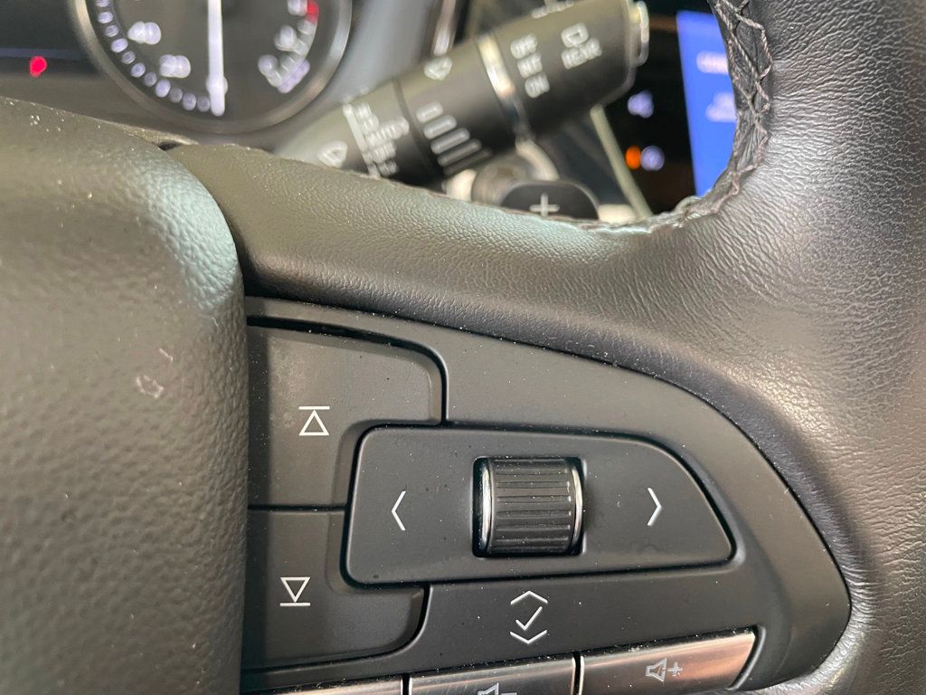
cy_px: 348
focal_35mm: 26
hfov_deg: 67.3
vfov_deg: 53.1
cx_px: 463
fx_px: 696
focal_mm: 4.2
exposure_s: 1/60
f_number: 1.6
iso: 320
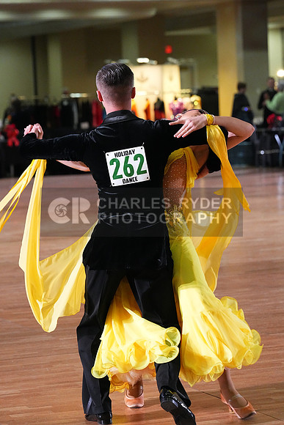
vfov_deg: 14.3
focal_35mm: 143
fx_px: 1691
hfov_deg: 9.6
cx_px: 142
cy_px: 212
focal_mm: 143
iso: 10000
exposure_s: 1/400
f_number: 5.6
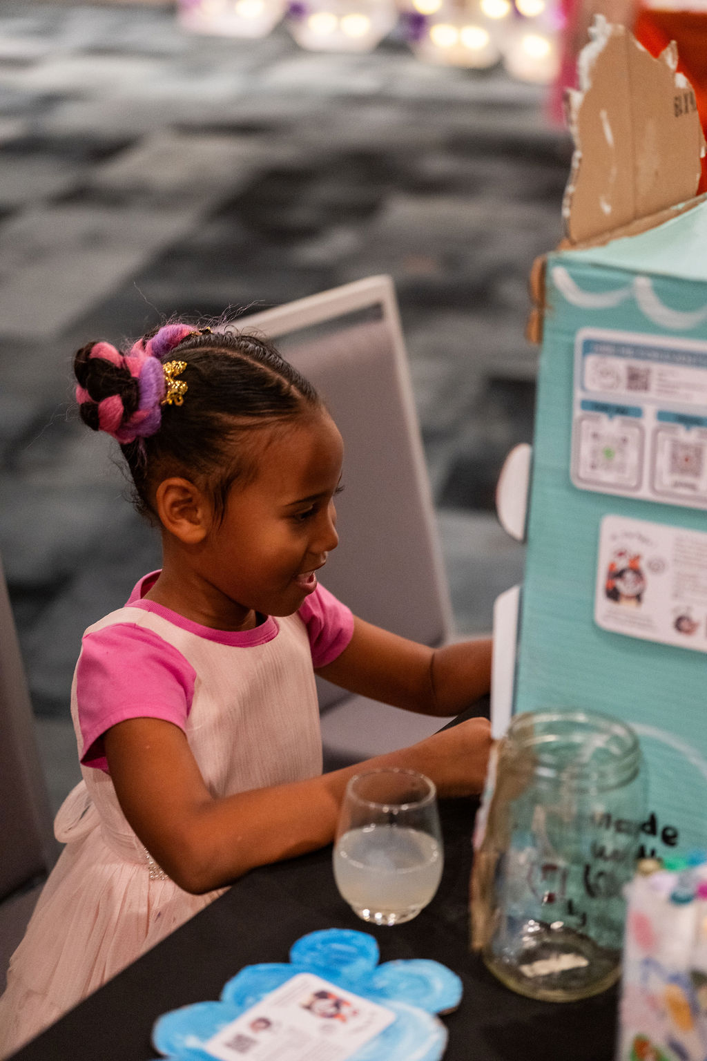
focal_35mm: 70
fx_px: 2062
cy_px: 530
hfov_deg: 19.5
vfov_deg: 28.8
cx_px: 354
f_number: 2.8
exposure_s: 1/125
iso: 2000
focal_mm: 70
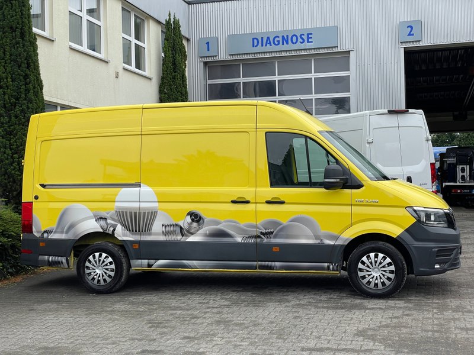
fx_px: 712
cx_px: 237
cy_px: 178
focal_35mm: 52
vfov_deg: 28.0
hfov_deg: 36.8
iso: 25
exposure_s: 1/307
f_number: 2
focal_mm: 6
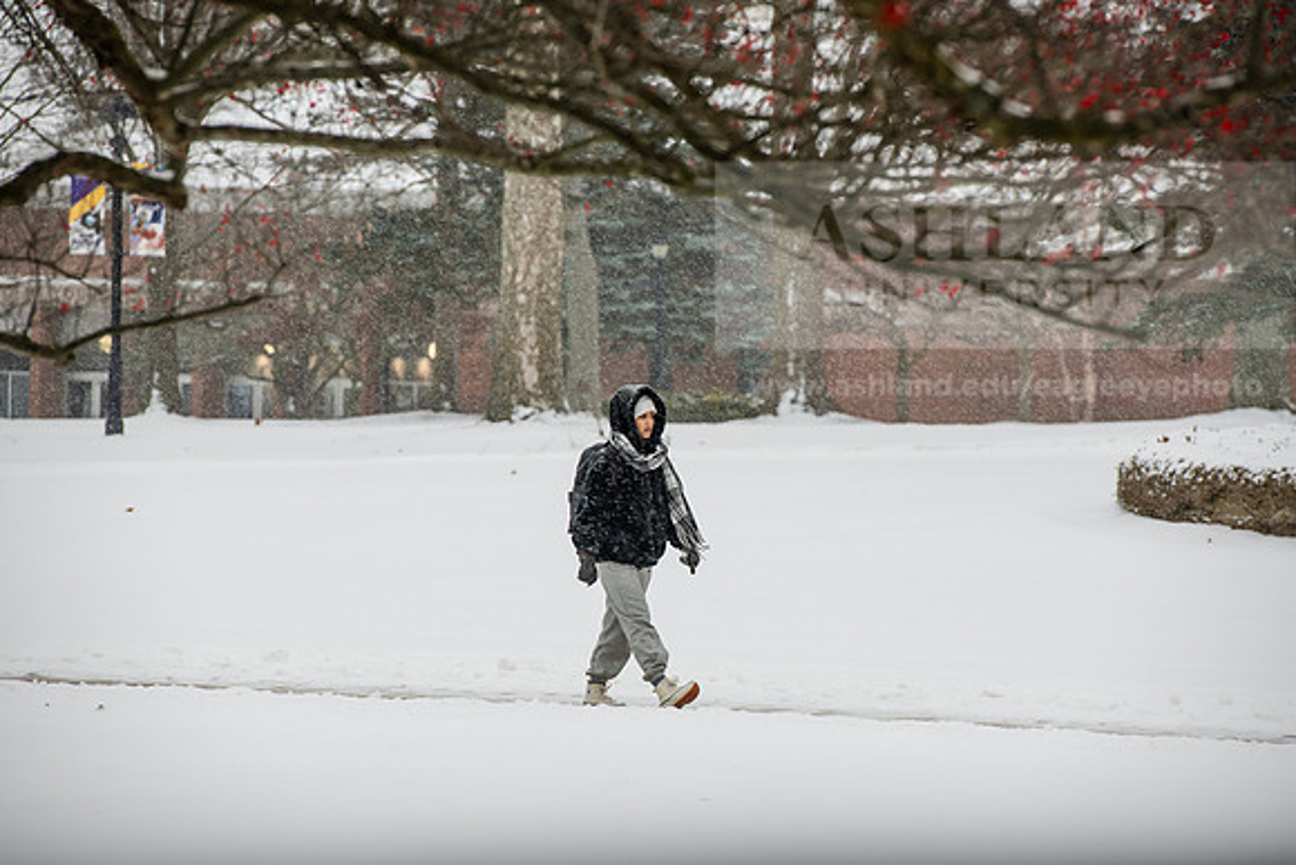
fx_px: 7201
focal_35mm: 200
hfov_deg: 10.3
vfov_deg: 6.9
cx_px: 648
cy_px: 432
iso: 400
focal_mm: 200
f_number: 6.3
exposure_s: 1/200
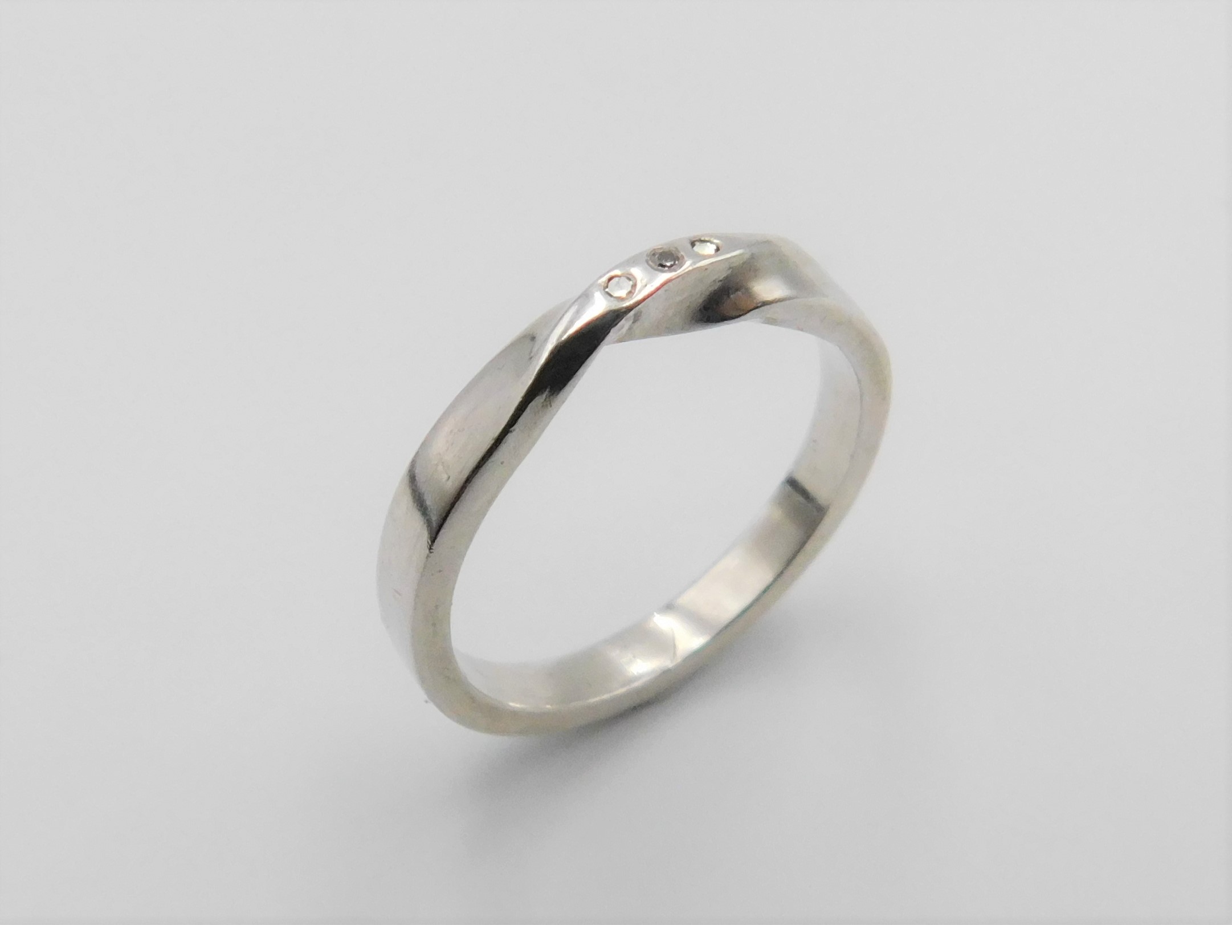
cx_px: 616
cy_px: 462
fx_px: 819
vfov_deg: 58.9
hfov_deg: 73.9
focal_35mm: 23
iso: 400
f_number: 3
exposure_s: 1/1500
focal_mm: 4
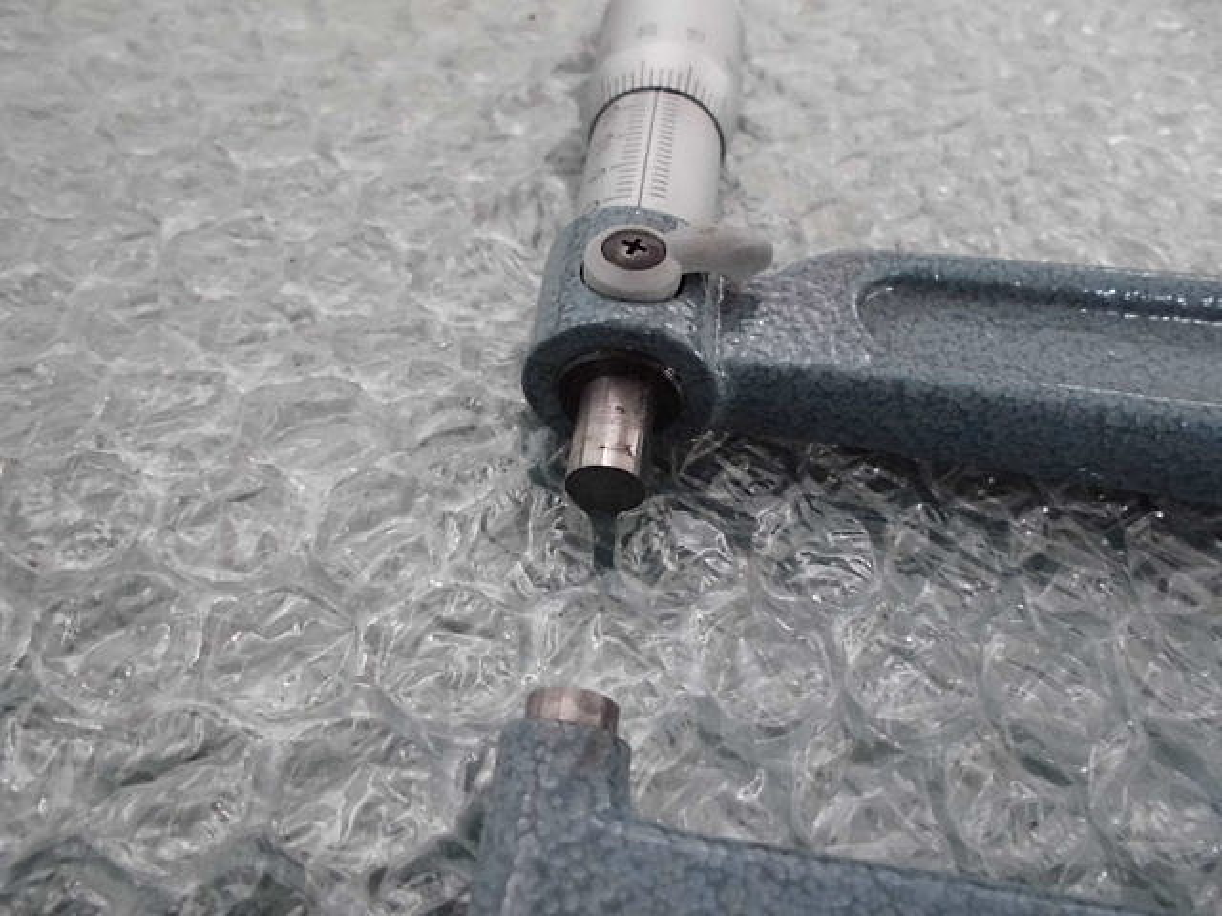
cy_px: 458
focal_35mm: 26
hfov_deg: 67.3
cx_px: 611
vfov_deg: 53.1
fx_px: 918
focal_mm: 4.6
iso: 800
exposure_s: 1/30
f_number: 3.5
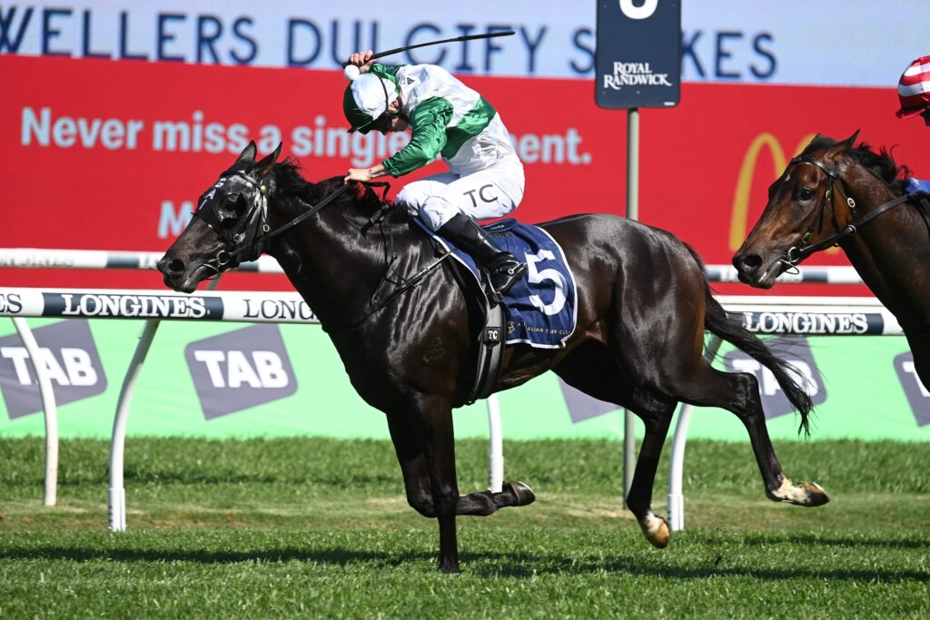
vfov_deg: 4.6
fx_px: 7751
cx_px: 465
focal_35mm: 300
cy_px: 310
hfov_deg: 6.9
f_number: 5.6
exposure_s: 1/1600
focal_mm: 300
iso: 360
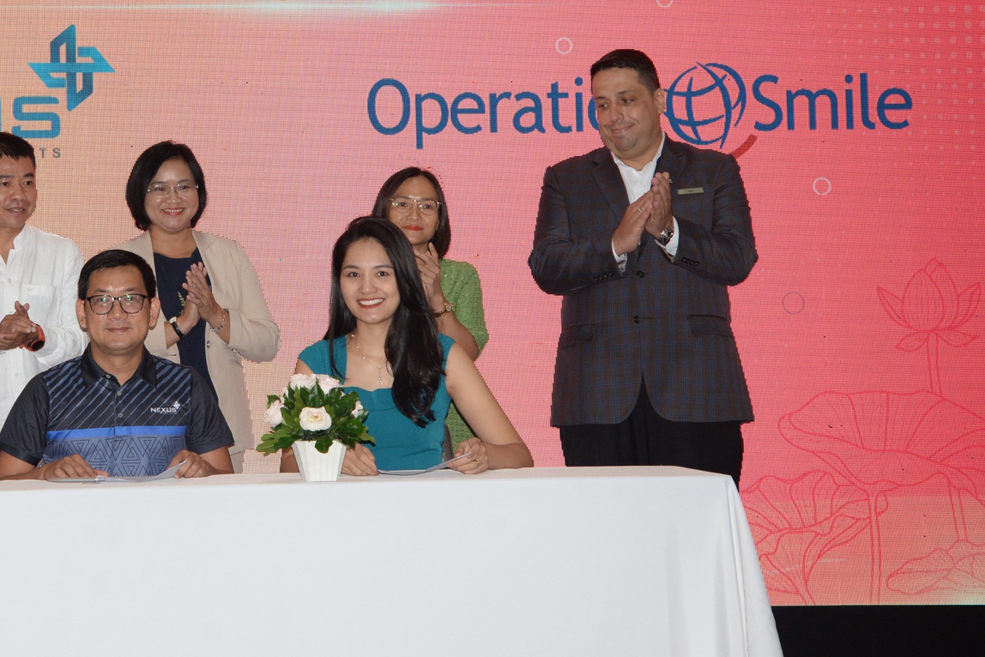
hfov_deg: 20.0
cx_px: 176
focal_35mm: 101
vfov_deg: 13.5
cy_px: 160
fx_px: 2764
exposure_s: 1/200
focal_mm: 58
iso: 1600
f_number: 5.6
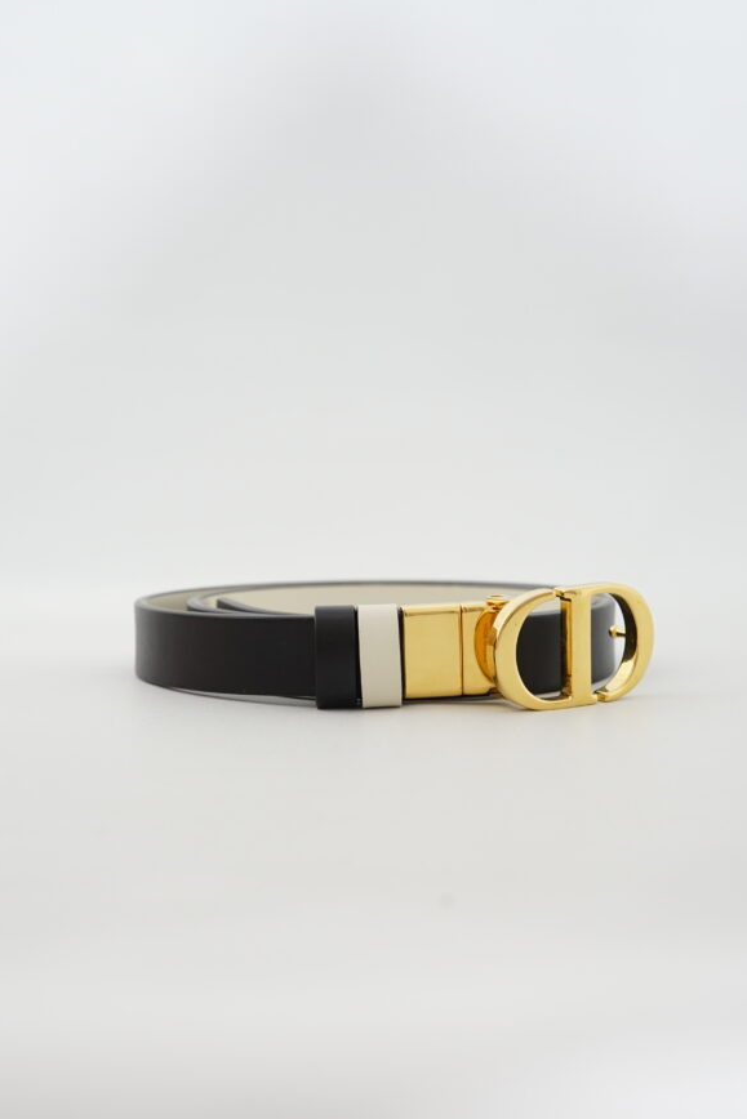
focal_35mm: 59
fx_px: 1835
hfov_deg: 23.0
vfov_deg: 33.9
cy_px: 634
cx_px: 376
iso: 640
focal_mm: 50
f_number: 6.3
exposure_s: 1/20
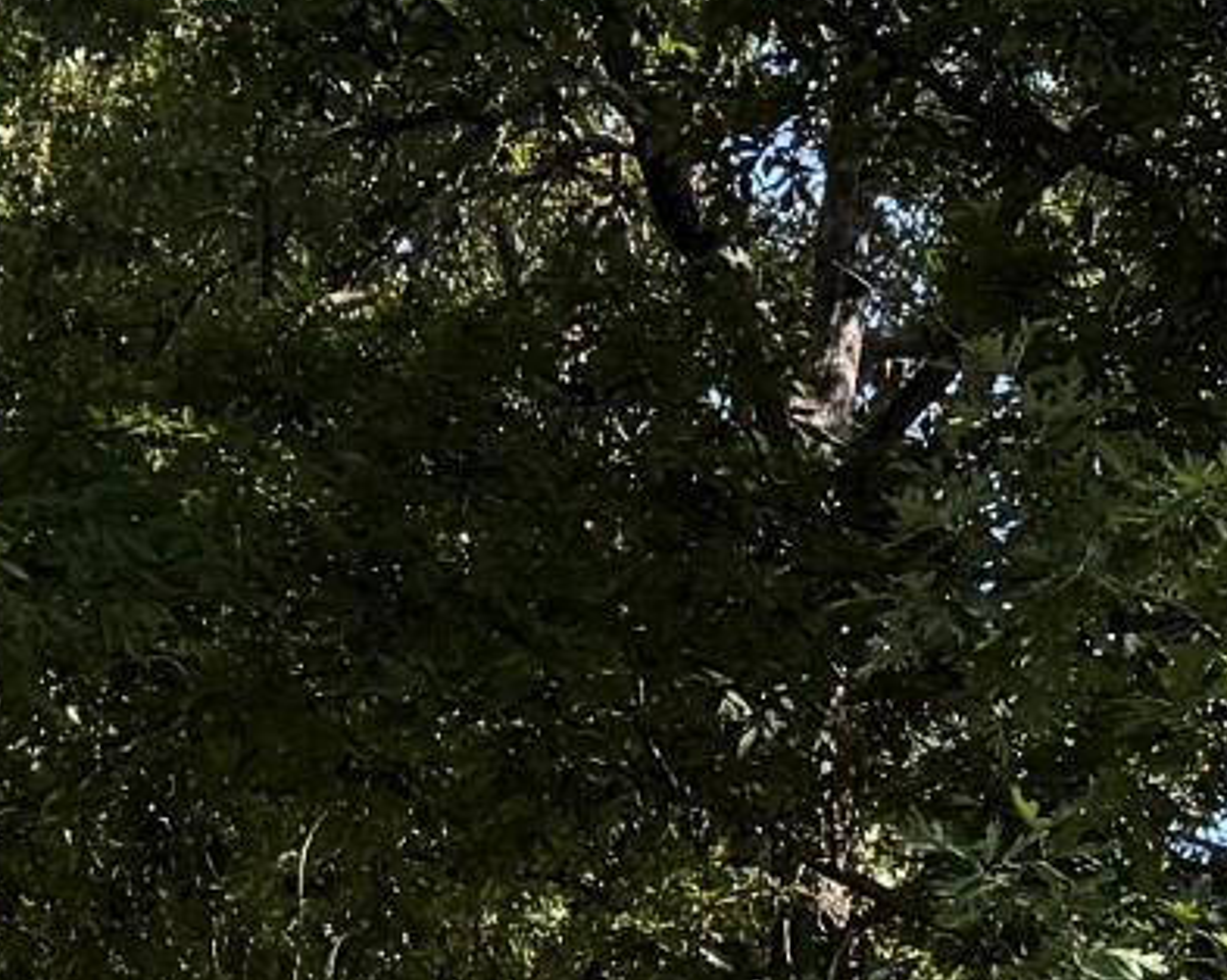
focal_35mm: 179
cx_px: 2289
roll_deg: -0.1
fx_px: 6497
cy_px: 2163
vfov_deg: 8.1
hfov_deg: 10.1
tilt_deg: -0.5
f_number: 1.78
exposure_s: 1/1812
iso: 100
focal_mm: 6.76
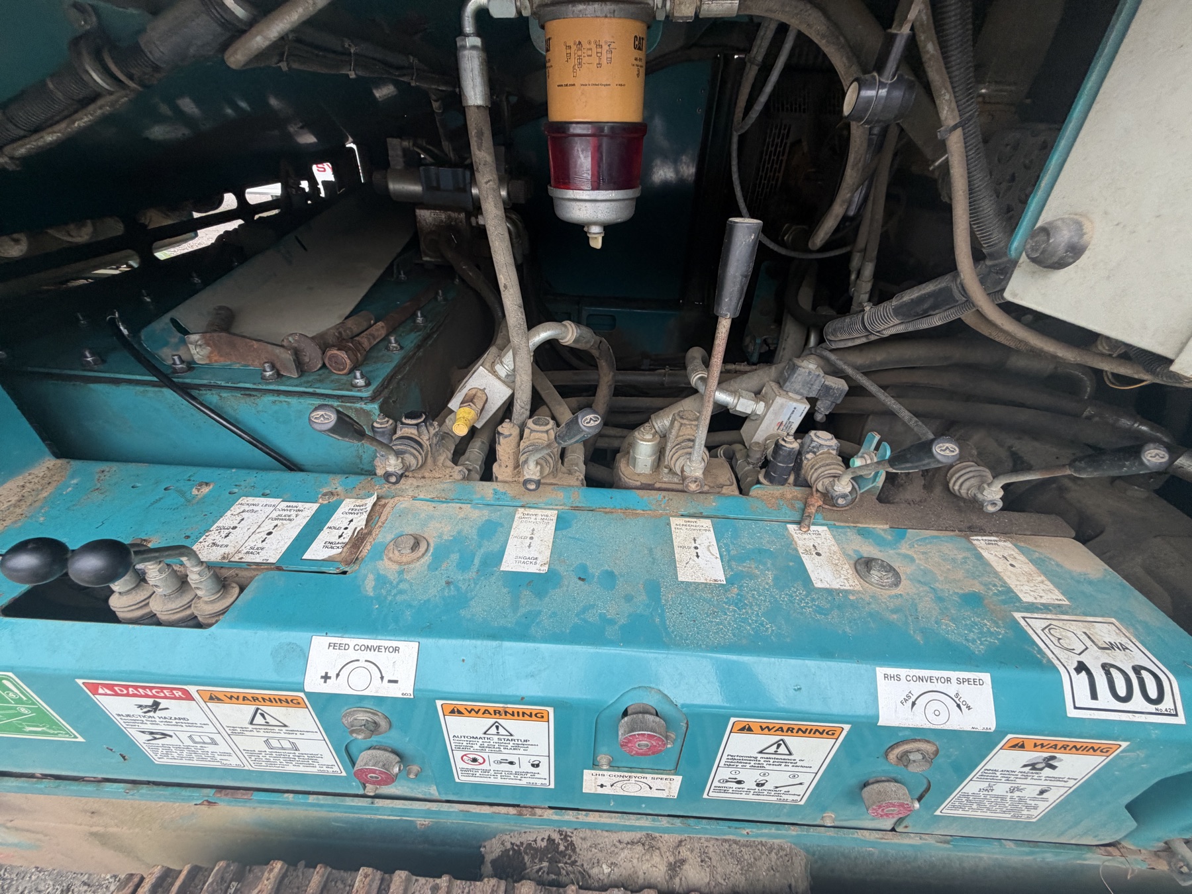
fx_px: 482
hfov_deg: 102.1
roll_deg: +0.2
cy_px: 447
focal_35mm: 14
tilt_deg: -34.1
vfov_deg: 85.7
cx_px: 596
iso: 100
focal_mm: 2.22
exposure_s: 1/121
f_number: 2.2
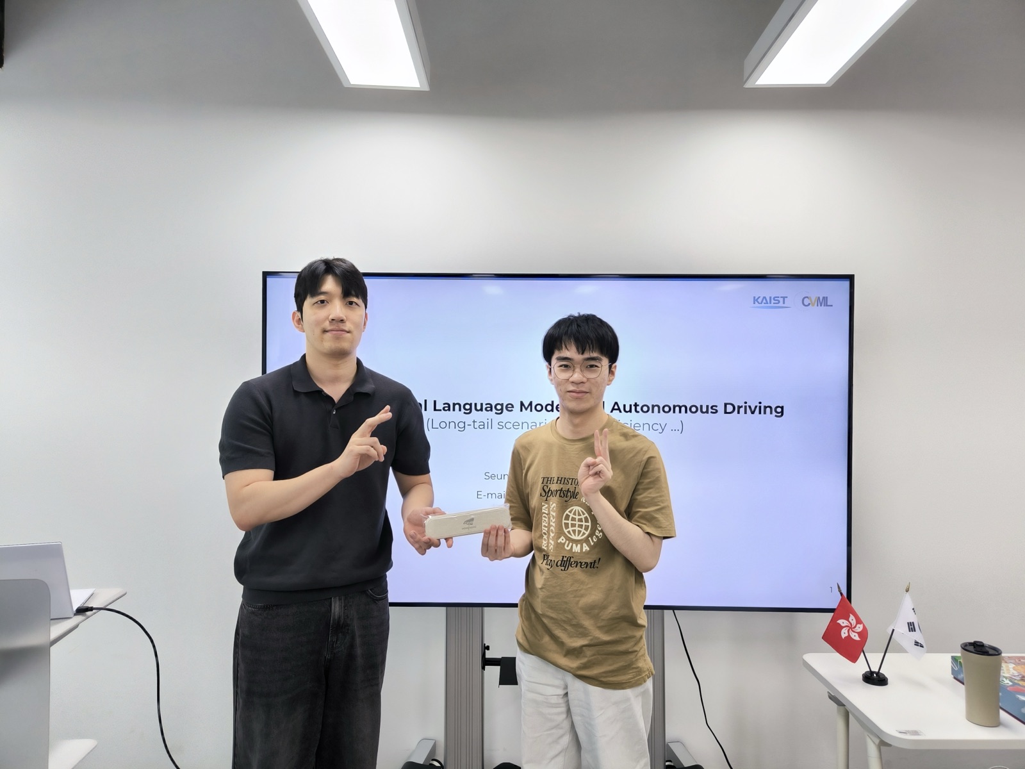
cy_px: 384
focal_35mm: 24
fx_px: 711
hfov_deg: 71.6
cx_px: 512
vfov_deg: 56.8
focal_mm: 6.92
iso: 160
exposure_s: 1/120
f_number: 1.9
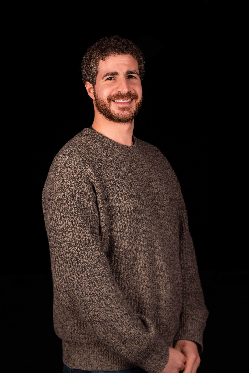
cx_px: 124
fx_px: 612
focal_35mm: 59
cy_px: 186
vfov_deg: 33.9
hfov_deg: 23.0
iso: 800
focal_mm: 59
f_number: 5
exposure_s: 1/125
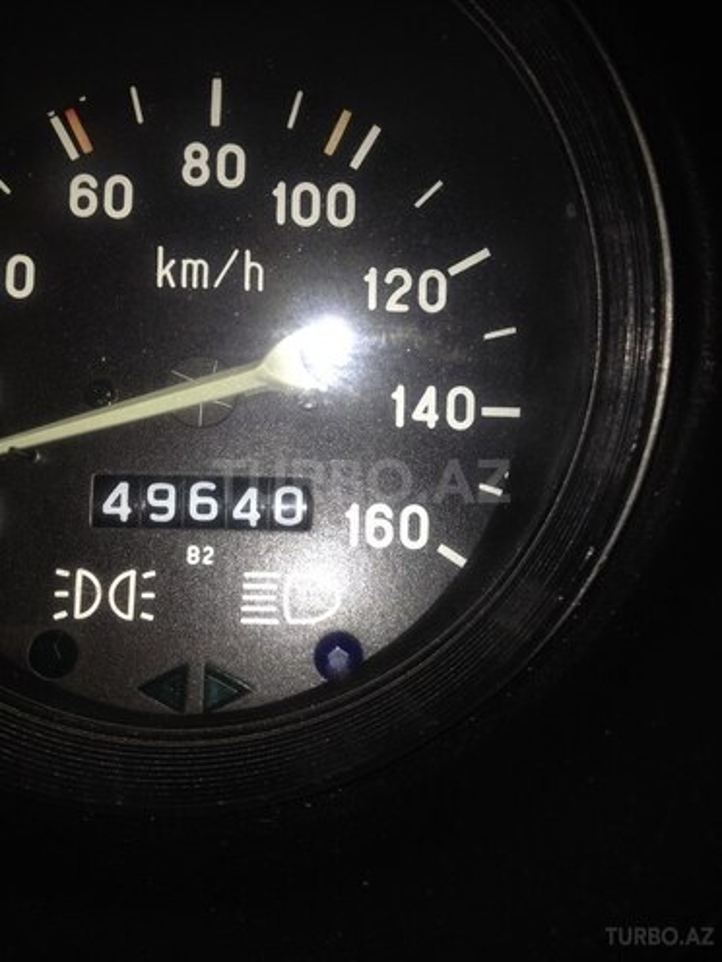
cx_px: 361
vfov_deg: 52.6
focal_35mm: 35
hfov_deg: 40.7
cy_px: 481
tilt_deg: -30.7
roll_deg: -0.9
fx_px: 973
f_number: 2.4
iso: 50
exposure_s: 1/128
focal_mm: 4.28
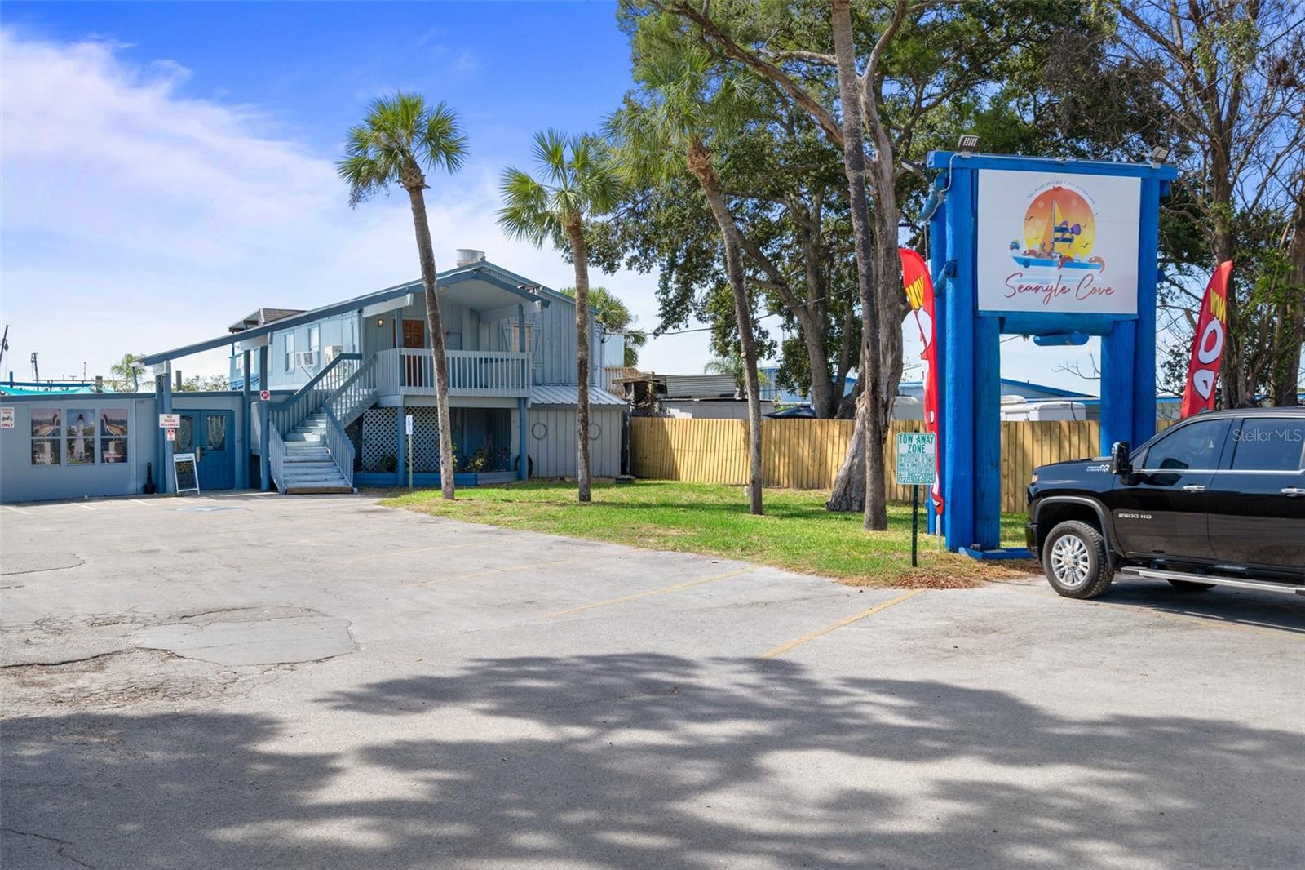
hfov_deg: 54.4
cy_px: 435
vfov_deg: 37.8
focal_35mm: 35
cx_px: 652
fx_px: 1268
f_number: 8
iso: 320
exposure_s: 1/500
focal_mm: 35
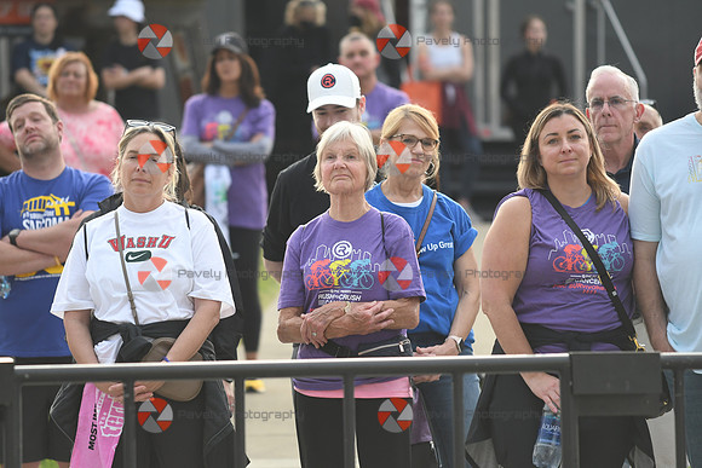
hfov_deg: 6.9
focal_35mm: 300
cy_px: 234
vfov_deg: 4.6
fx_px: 5851
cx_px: 351
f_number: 4
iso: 640
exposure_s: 1/320
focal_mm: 200
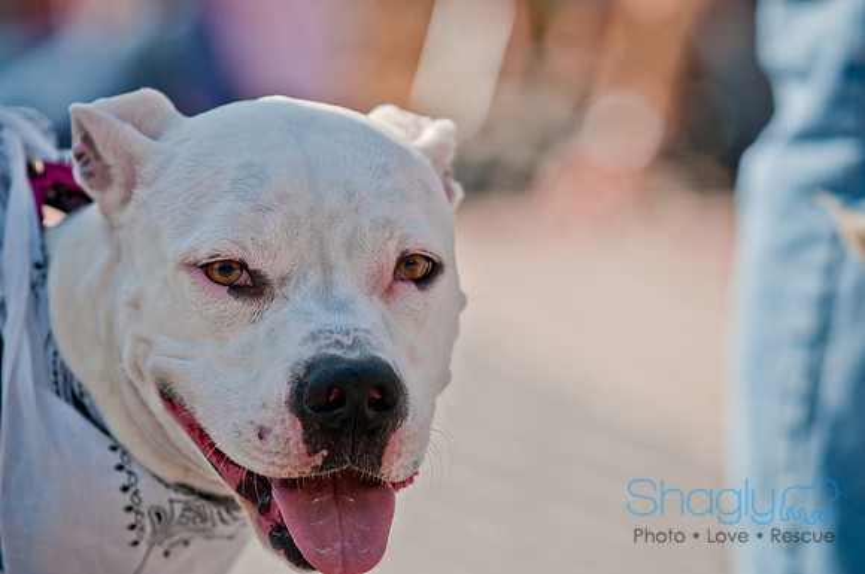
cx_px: 432
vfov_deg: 6.3
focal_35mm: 218
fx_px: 5219
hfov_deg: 9.5
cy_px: 287
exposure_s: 1/2000
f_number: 4
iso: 200
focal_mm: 145
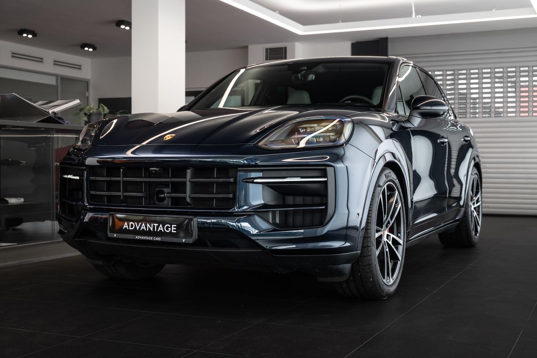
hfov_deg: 41.6
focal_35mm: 47
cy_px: 176
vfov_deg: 28.4
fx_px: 707
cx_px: 275
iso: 640
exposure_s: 1/50
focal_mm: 45
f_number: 5
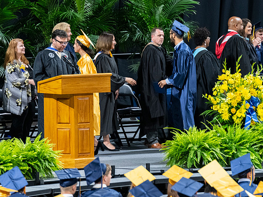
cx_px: 177
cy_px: 102
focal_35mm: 366
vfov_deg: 4.1
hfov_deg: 5.4
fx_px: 2779
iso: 2000
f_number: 4
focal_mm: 200
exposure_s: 1/200
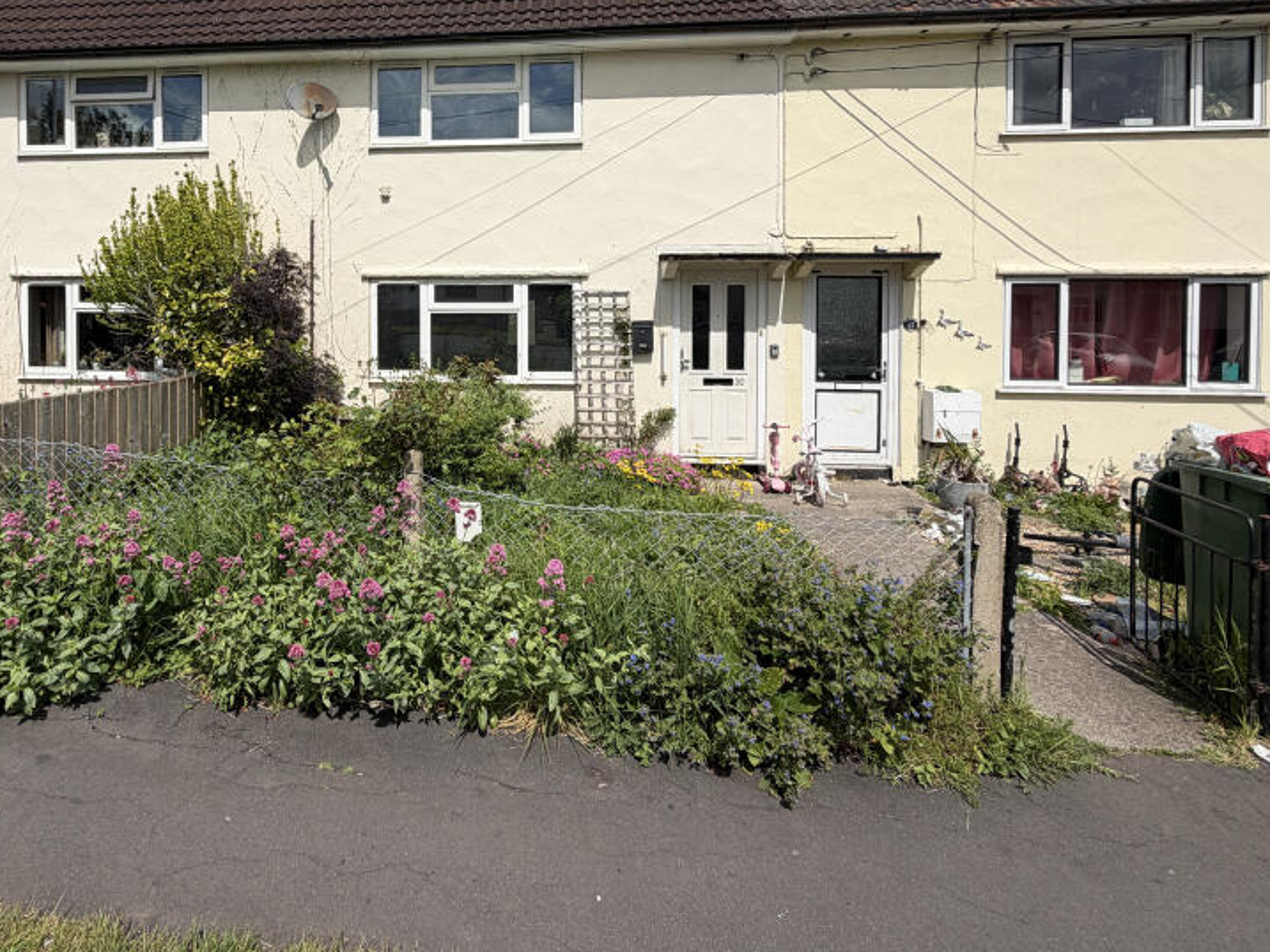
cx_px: 492
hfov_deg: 80.5
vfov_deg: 64.2
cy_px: 315
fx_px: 734
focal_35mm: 20
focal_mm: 2.22
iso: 20
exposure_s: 1/1613
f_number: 2.2
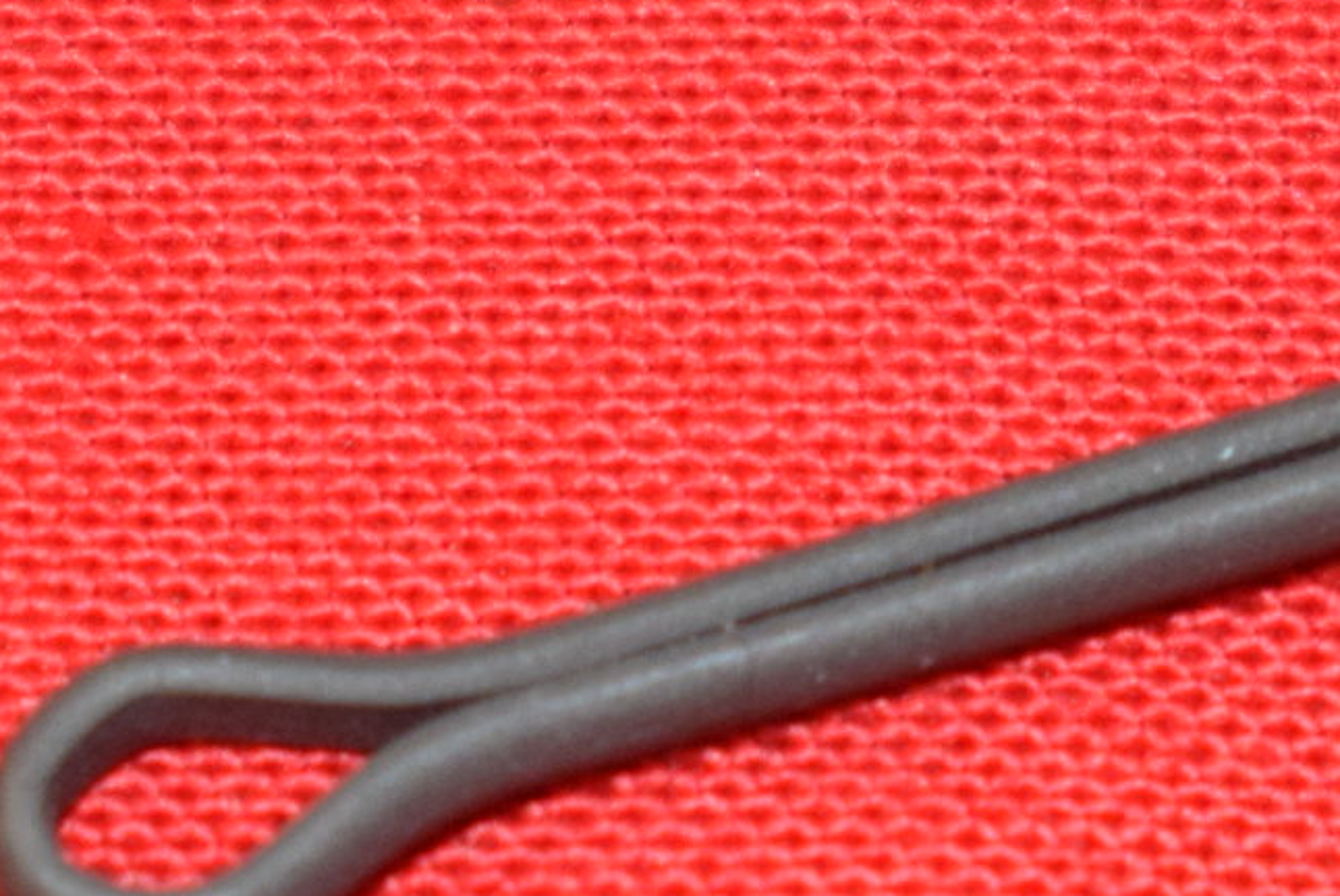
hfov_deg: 5.4
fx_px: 14243
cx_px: 1240
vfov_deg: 3.6
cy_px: 550
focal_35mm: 382
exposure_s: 1/60
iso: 800
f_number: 5.6
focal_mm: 55
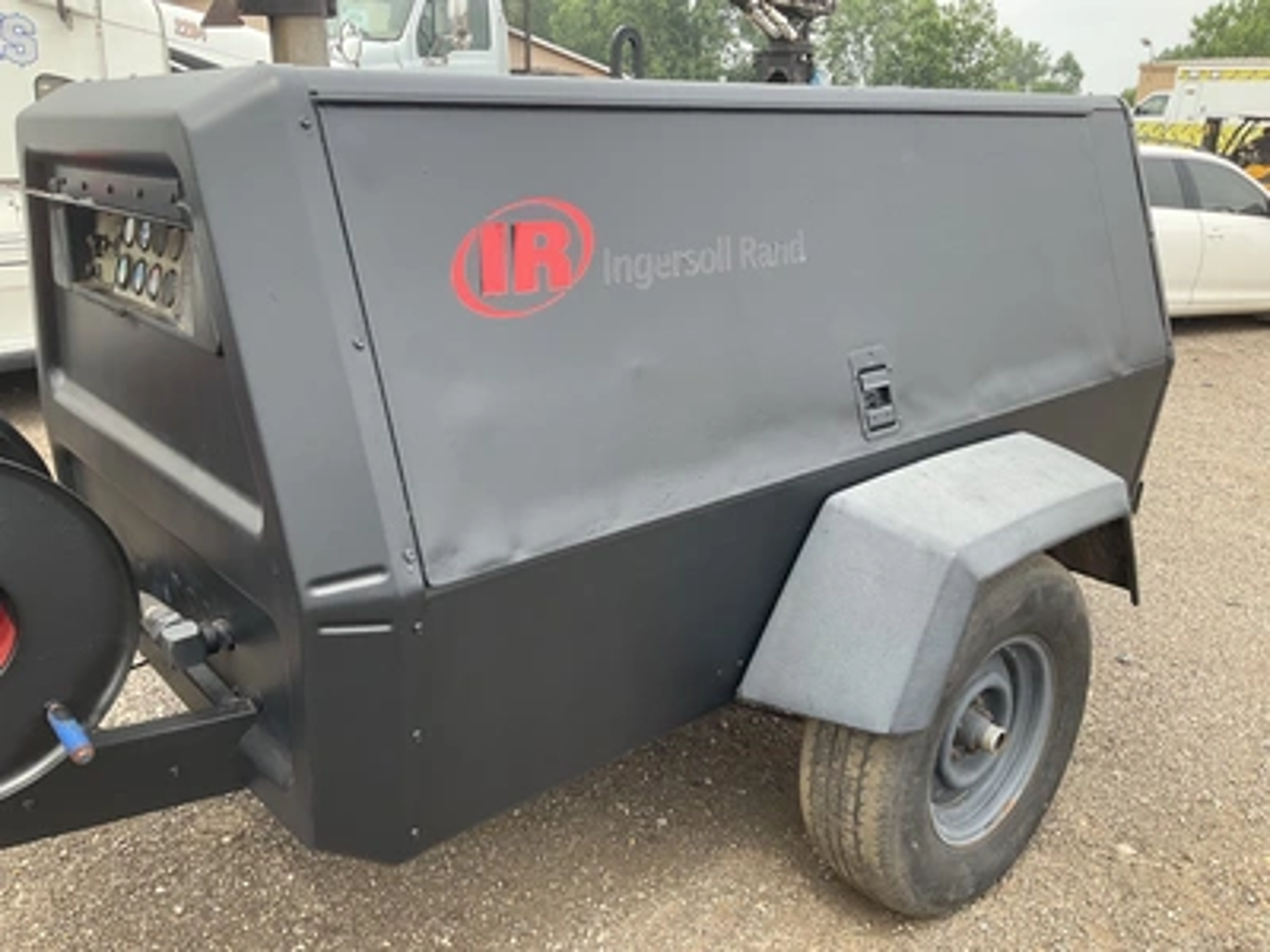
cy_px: 476
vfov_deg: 48.2
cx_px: 635
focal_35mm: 29
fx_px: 1064
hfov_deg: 61.7
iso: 25
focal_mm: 3
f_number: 1.8
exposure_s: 1/391
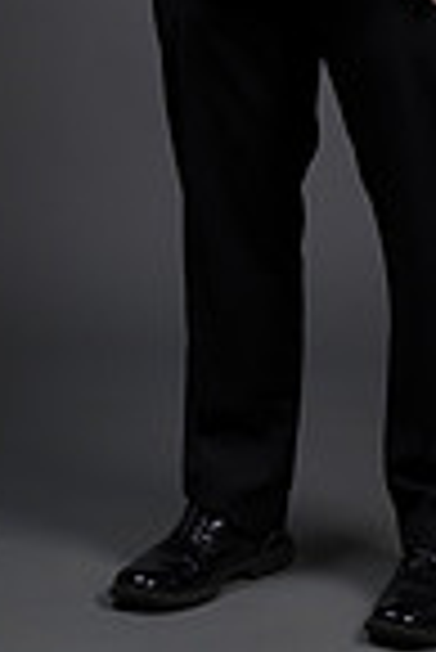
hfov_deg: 5.6
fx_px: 4494
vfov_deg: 8.2
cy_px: -225
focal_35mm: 248
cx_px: 319
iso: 160
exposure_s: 1/250
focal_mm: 80
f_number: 5.6
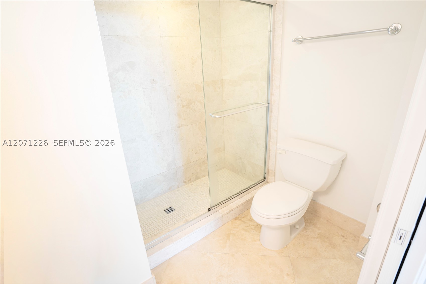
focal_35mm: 18
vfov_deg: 67.4
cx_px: 213
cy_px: 142
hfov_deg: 90.0
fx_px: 213
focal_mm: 18
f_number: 6.3
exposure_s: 1/13
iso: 500
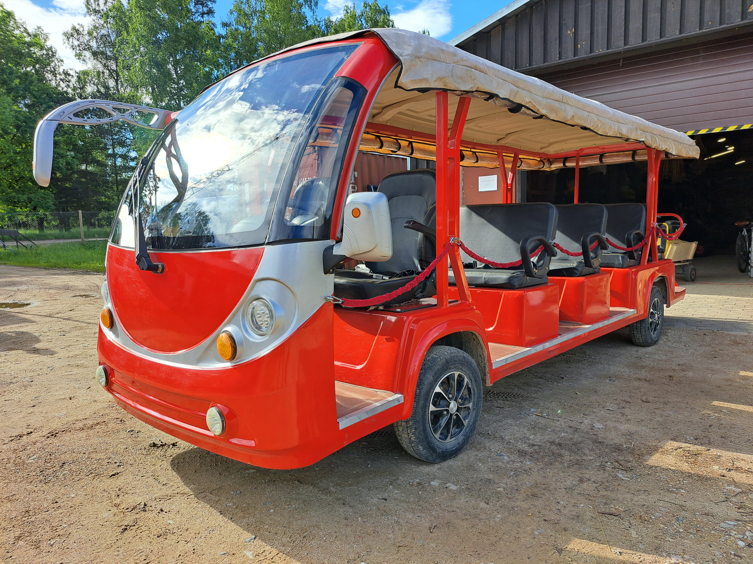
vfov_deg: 56.8
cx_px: 376
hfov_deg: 71.6
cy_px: 282
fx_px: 522
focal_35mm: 24
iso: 50
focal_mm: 5.23
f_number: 1.8
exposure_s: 1/667
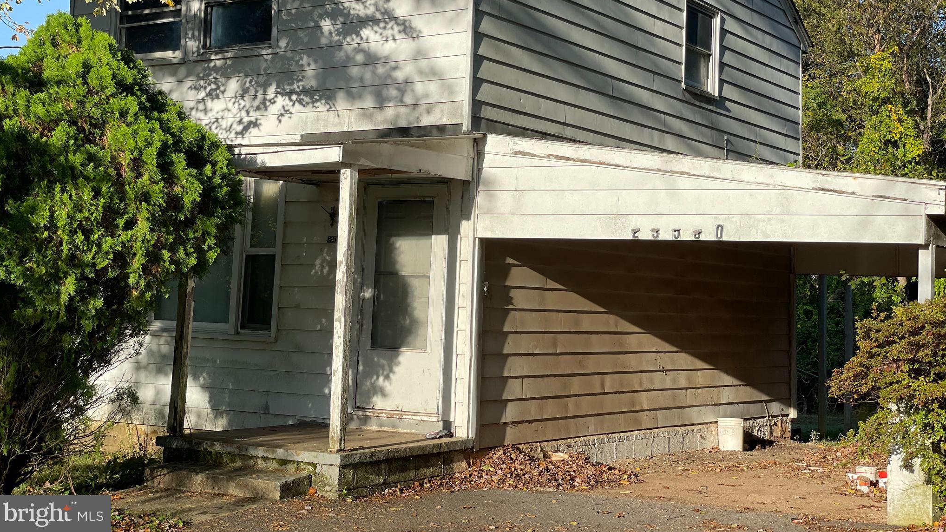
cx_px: 471
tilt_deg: +5.5
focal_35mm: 57
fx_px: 1430
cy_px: 177
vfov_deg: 21.0
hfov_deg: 36.6
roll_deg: -1.3
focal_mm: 6
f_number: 2
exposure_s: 1/1229
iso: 25
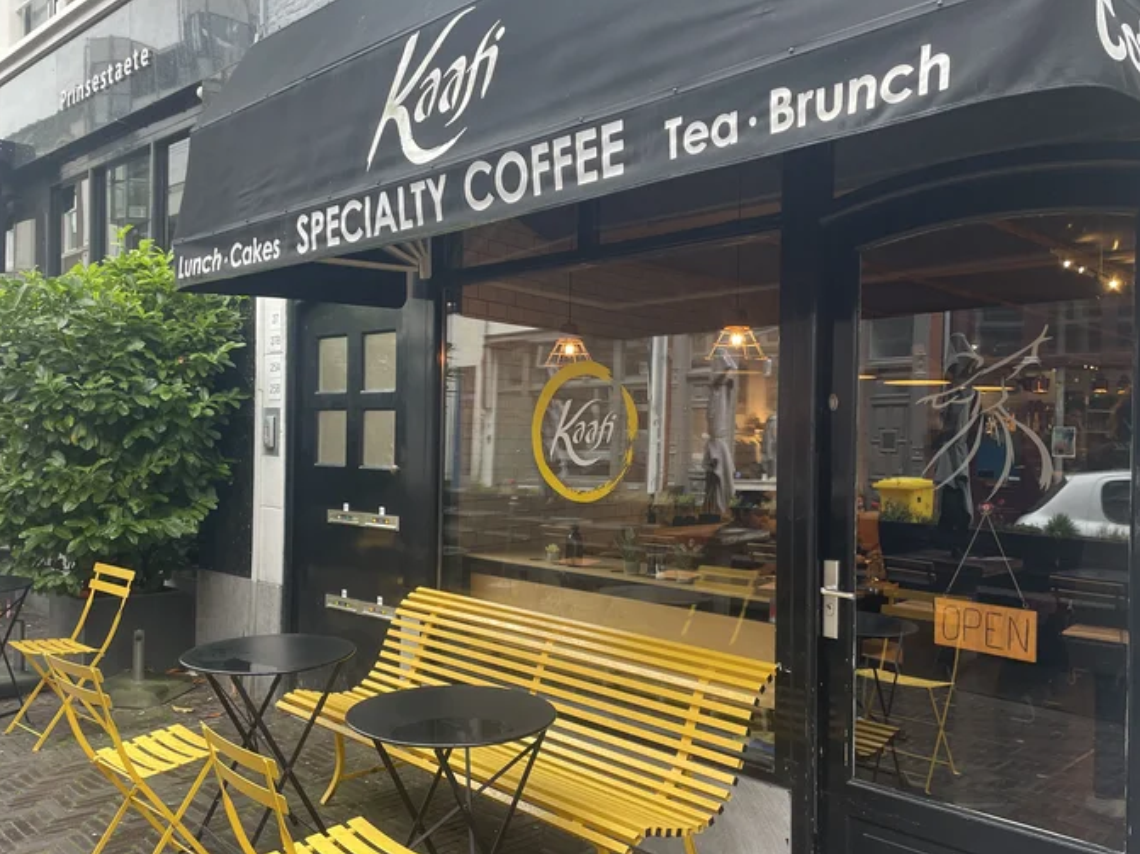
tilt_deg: -1.8
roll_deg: -0.3
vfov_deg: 45.4
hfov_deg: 58.4
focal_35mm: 31
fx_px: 1021
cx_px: 573
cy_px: 441
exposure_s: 1/121
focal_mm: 4.2
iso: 80
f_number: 1.6
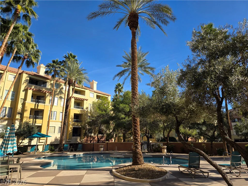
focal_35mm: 23
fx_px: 165
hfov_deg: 73.9
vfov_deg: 58.9
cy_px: 93
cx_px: 124
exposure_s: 1/4333
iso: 80
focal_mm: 6.3
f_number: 1.7
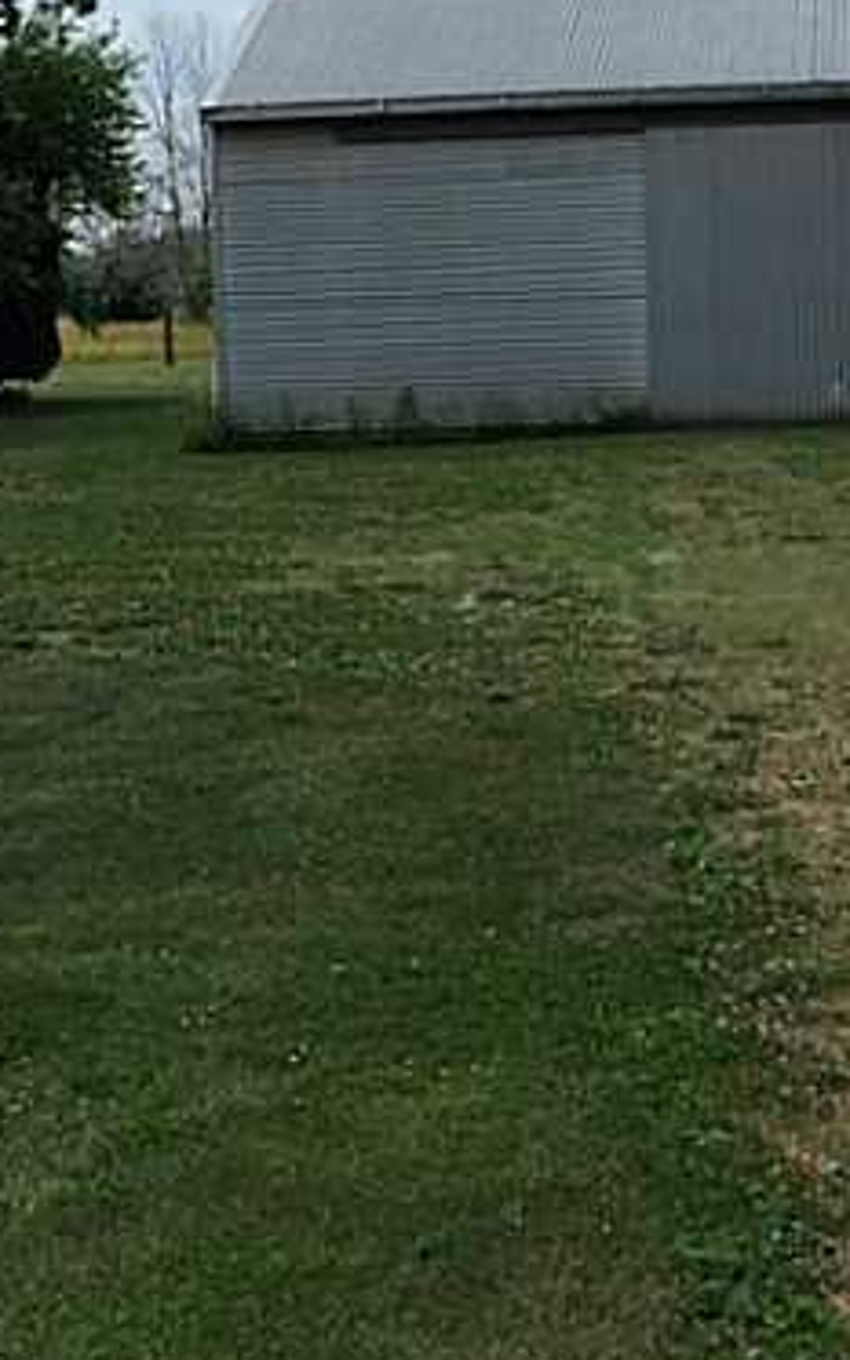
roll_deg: +0.0
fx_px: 2447
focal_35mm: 66
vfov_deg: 30.7
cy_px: 405
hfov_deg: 19.6
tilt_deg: -4.3
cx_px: 587
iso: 32
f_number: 2.2
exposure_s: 1/3049
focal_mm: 4.15
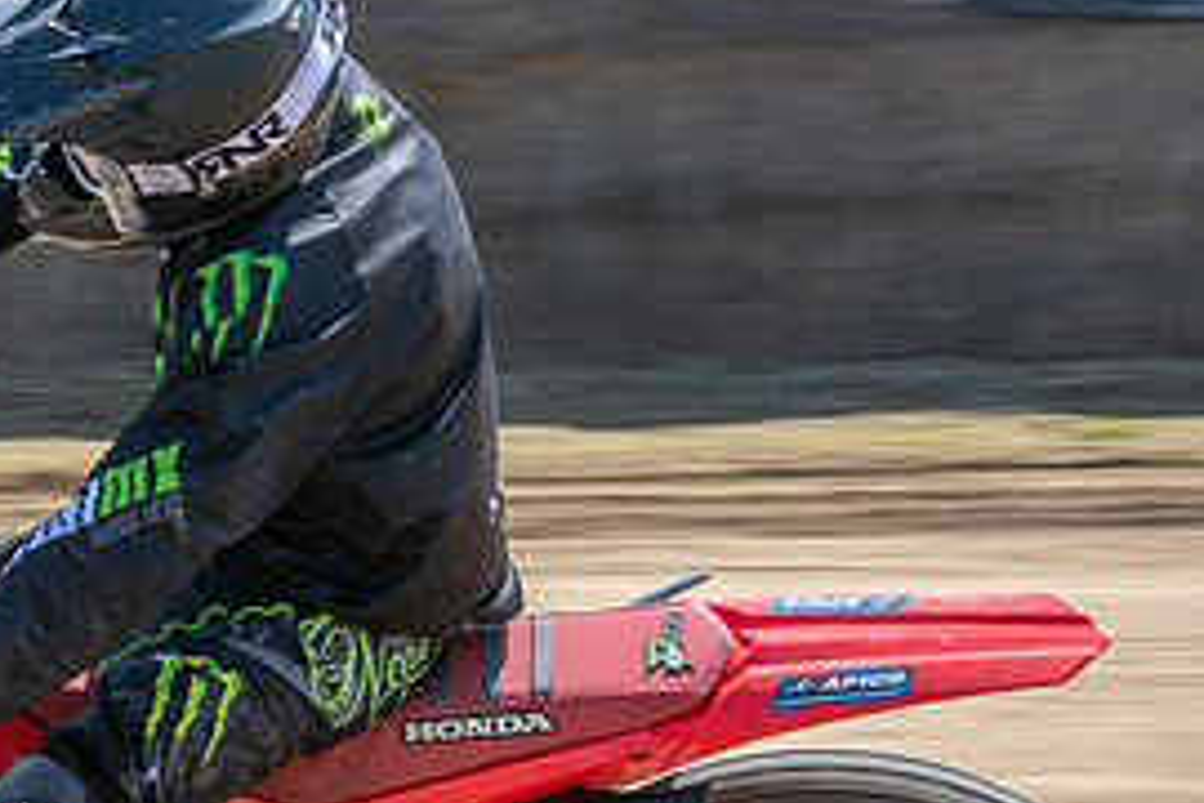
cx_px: 269
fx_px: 8795
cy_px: 632
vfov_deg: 5.2
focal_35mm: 263
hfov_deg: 7.8
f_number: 8
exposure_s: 1/160
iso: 200
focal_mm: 78
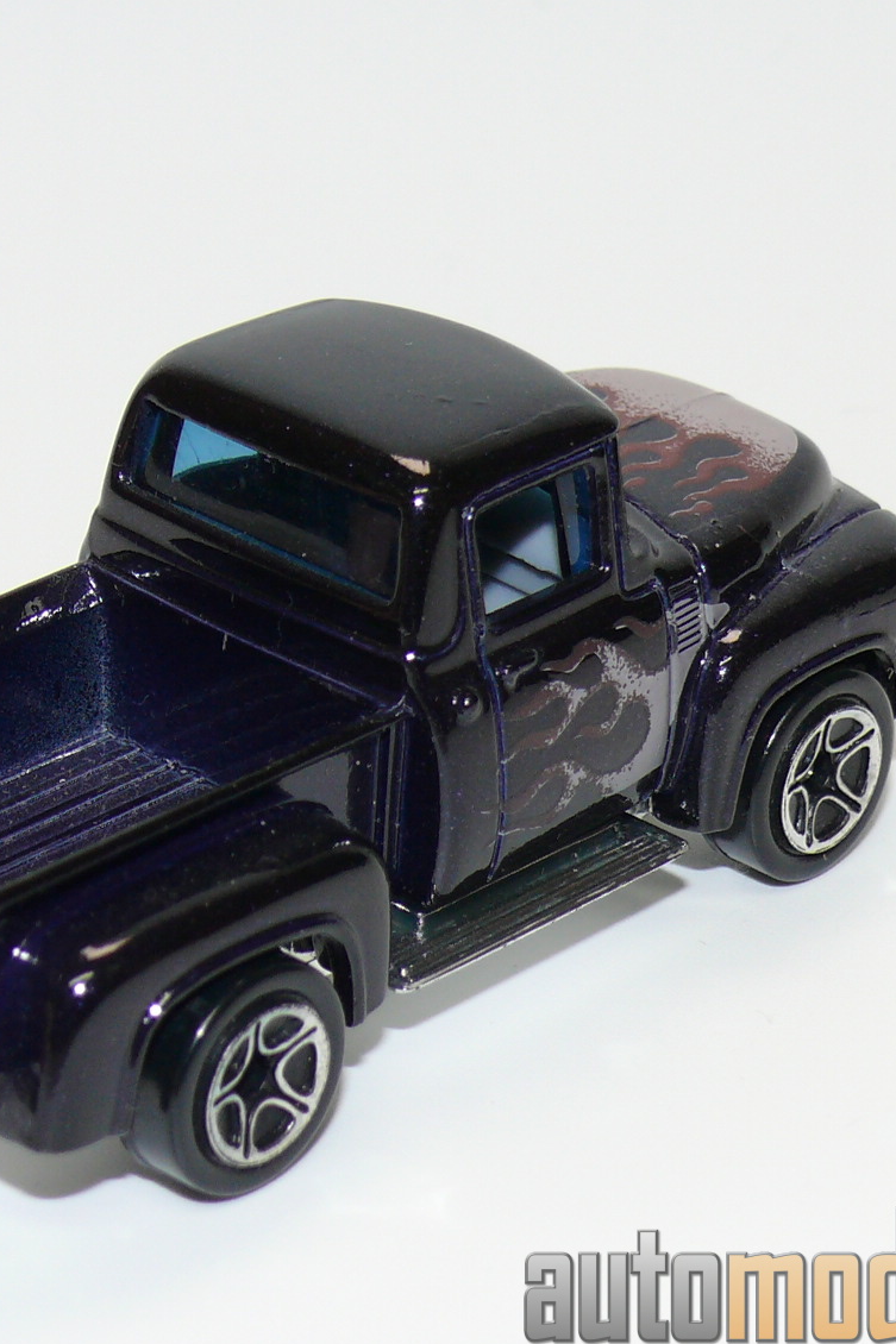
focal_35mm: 137
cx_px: 250
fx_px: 5116
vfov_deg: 15.0
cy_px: 674
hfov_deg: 10.0
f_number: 4
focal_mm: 12.8
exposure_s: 1/30
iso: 100
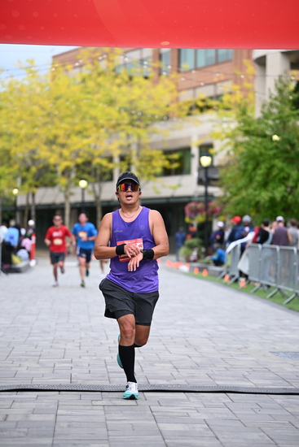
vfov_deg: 19.8
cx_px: 150
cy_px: 224
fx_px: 1282
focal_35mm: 103
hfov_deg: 13.3
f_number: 2.8
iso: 640
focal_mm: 103
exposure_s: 1/2000
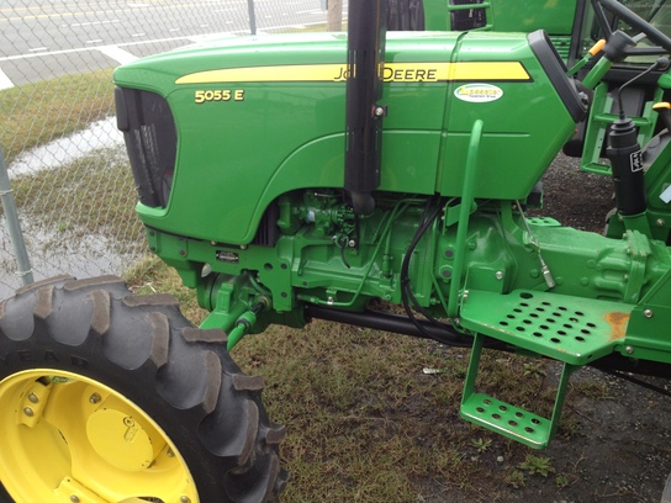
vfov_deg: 40.7
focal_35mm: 35
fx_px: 678
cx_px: 336
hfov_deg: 52.6
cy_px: 252
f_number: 2.4
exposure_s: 1/135
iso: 50
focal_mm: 4.28
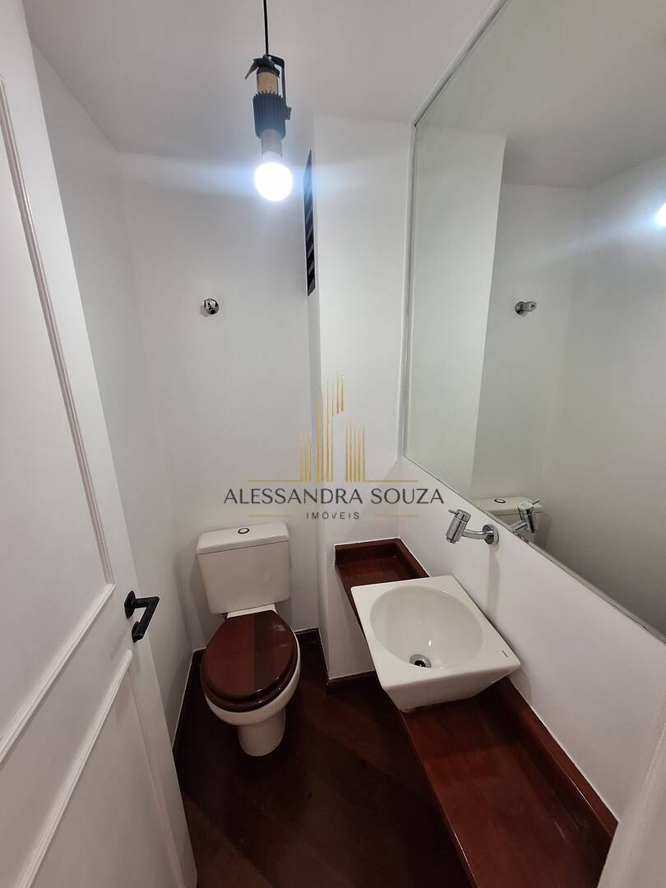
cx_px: 333
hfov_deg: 89.9
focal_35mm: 13
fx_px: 333
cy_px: 444
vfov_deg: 106.2
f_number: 2.2
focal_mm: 1.74
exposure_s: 1/40
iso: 100
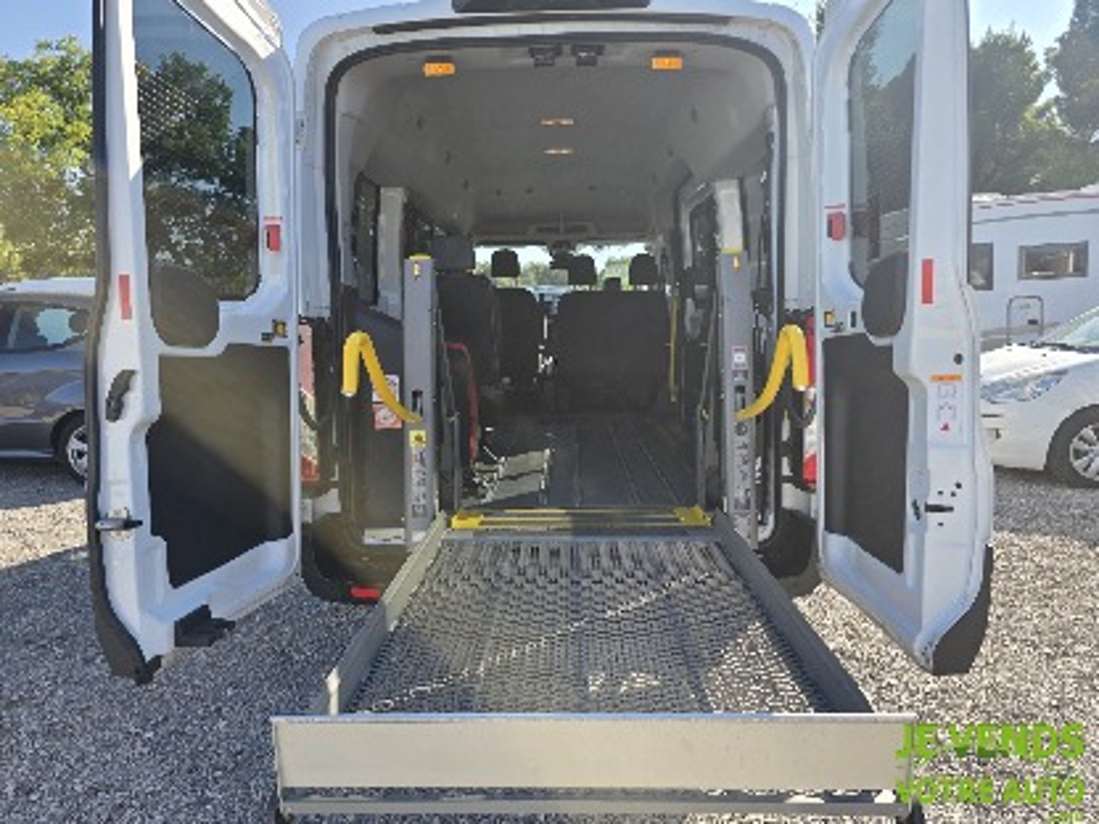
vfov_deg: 58.9
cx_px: 550
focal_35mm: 23
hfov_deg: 73.9
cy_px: 412
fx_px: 730
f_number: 1.7
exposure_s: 1/345
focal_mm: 6.3
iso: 12
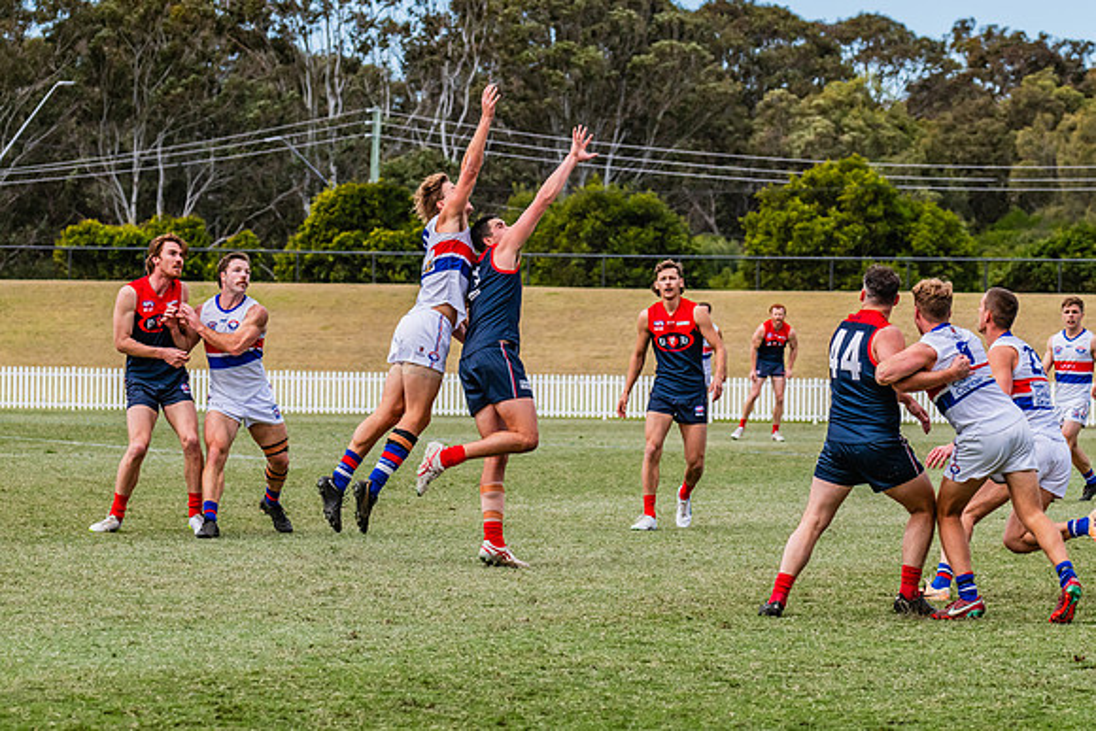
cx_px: 455
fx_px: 6069
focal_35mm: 199
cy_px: 344
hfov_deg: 10.3
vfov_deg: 6.9
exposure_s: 1/1600
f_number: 8
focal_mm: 170
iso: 800
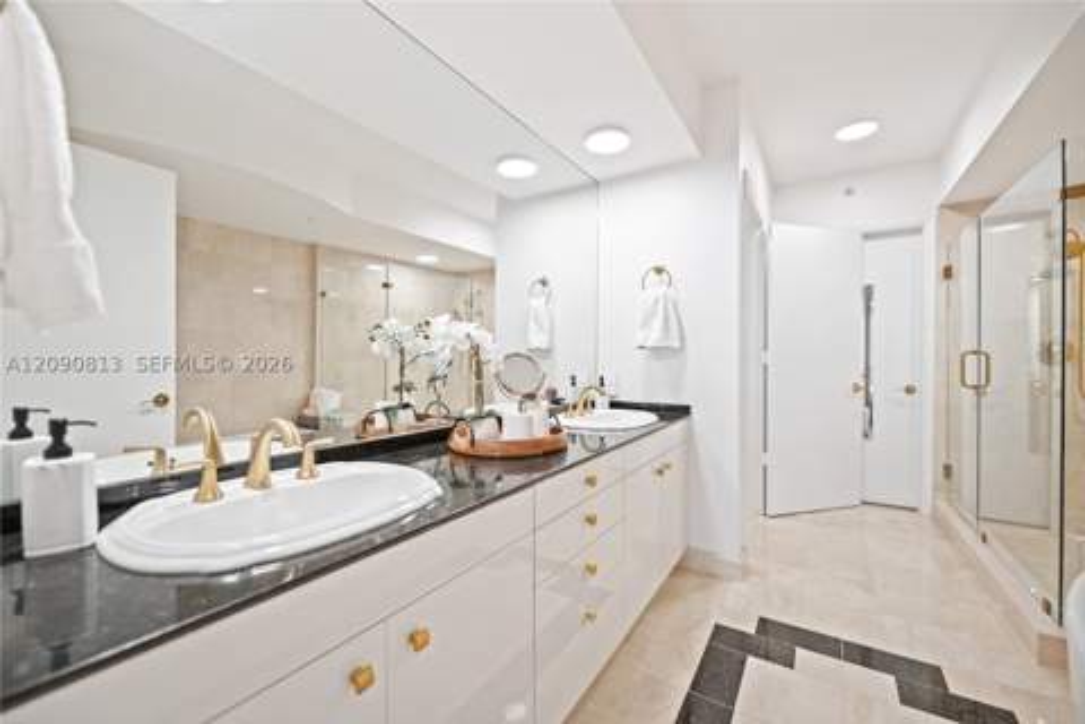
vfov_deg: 81.2
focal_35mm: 14
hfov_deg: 104.3
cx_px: 542
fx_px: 422
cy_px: 362
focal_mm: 14
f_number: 2.8
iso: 160
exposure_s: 1/13
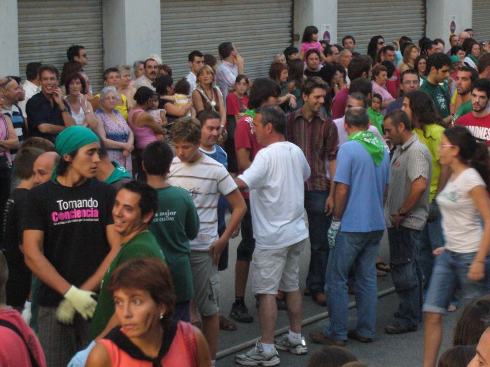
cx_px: 245
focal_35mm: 105
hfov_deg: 18.7
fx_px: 1486
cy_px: 184
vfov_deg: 14.1
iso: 400
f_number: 5
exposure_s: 1/60
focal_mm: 17.4
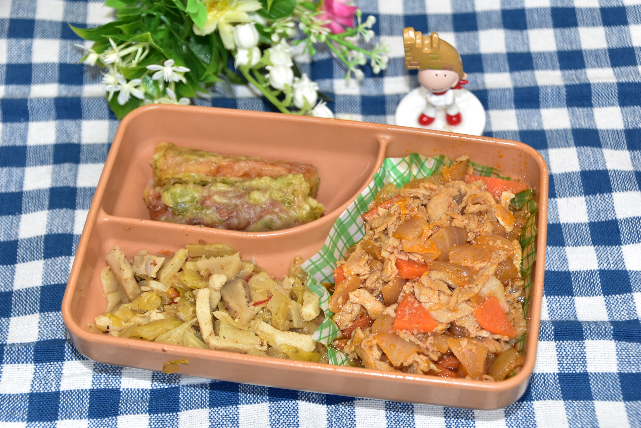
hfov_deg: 22.6
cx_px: 320
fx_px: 1604
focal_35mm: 90
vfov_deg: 15.2
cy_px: 214
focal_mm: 60
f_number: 5.3
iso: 400
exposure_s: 1/80
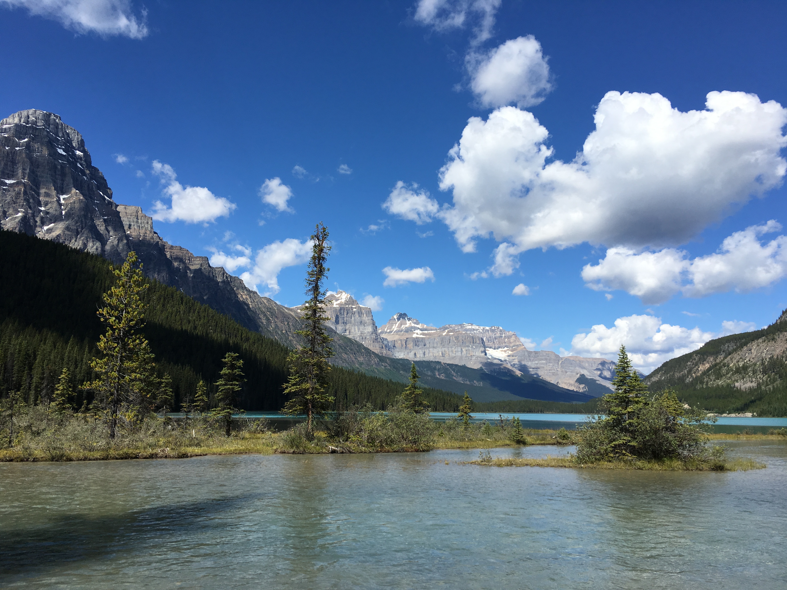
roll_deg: -0.7
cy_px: 295
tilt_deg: +9.7
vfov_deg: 48.2
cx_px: 394
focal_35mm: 29
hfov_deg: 61.7
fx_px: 659
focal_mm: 4.15
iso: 25
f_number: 2.2
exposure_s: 1/2079
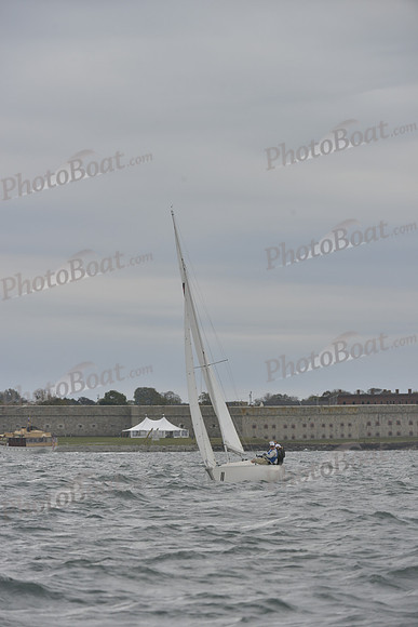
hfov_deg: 5.7
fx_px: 4177
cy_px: 314
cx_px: 209
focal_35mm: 240
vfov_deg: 8.6
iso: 400
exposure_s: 1/1000
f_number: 8
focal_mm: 240
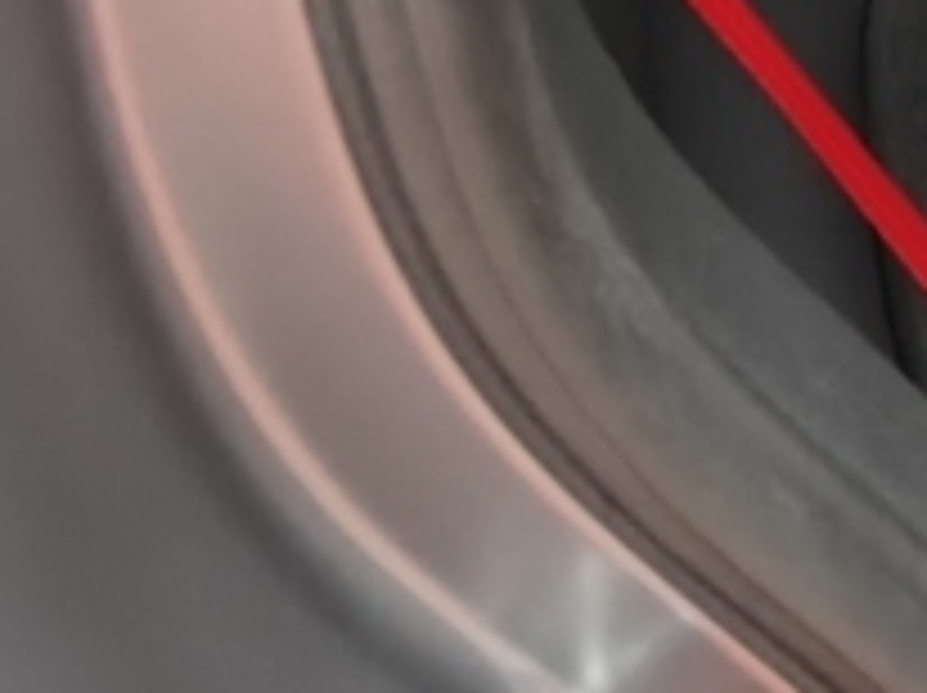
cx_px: 2070
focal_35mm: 168
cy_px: -891
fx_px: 4494
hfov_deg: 10.5
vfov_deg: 8.2
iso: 160
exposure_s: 1/33
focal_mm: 5.59
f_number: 1.8
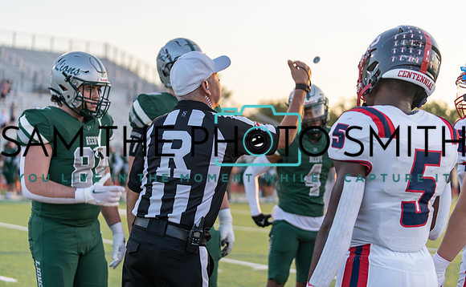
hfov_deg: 28.9
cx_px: 233
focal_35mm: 72
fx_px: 906
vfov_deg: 18.0
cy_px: 132
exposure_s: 1/400
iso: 160
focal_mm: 70
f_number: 2.8
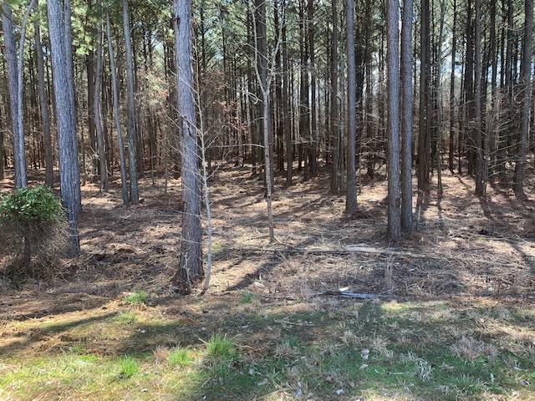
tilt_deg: -6.4
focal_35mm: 26
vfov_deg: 53.1
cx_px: 268
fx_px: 402
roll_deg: +3.1
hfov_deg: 67.3
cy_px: 200
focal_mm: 4.25
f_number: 1.8
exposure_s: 1/154
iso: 25
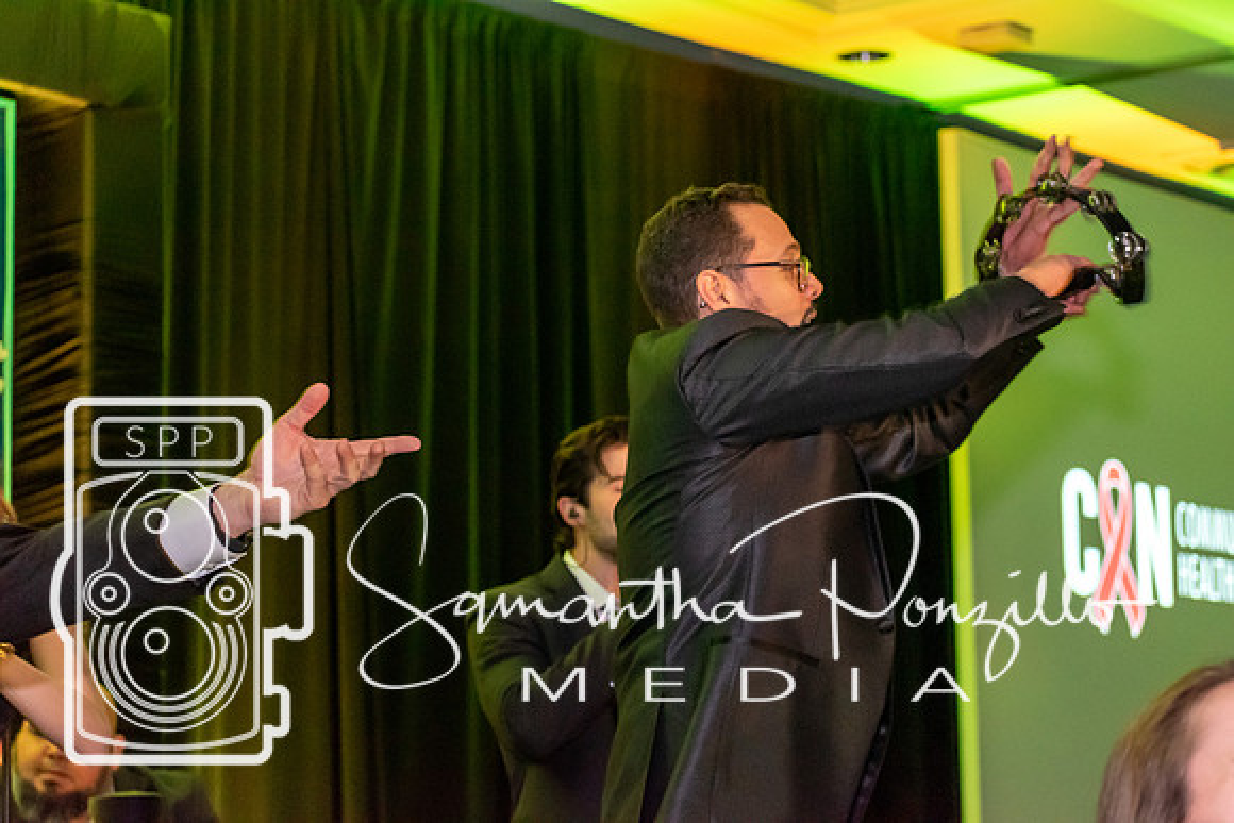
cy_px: 412
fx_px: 3600
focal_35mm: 105
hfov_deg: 19.5
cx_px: 617
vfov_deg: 13.0
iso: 4000
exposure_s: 1/60
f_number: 4.5
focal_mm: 70
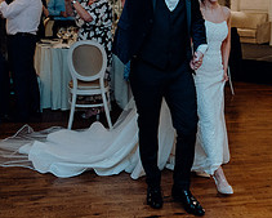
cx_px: 197
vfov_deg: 24.6
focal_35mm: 62
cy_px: 104
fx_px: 499
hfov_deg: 30.1
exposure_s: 1/160
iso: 2500
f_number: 3.5
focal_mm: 24
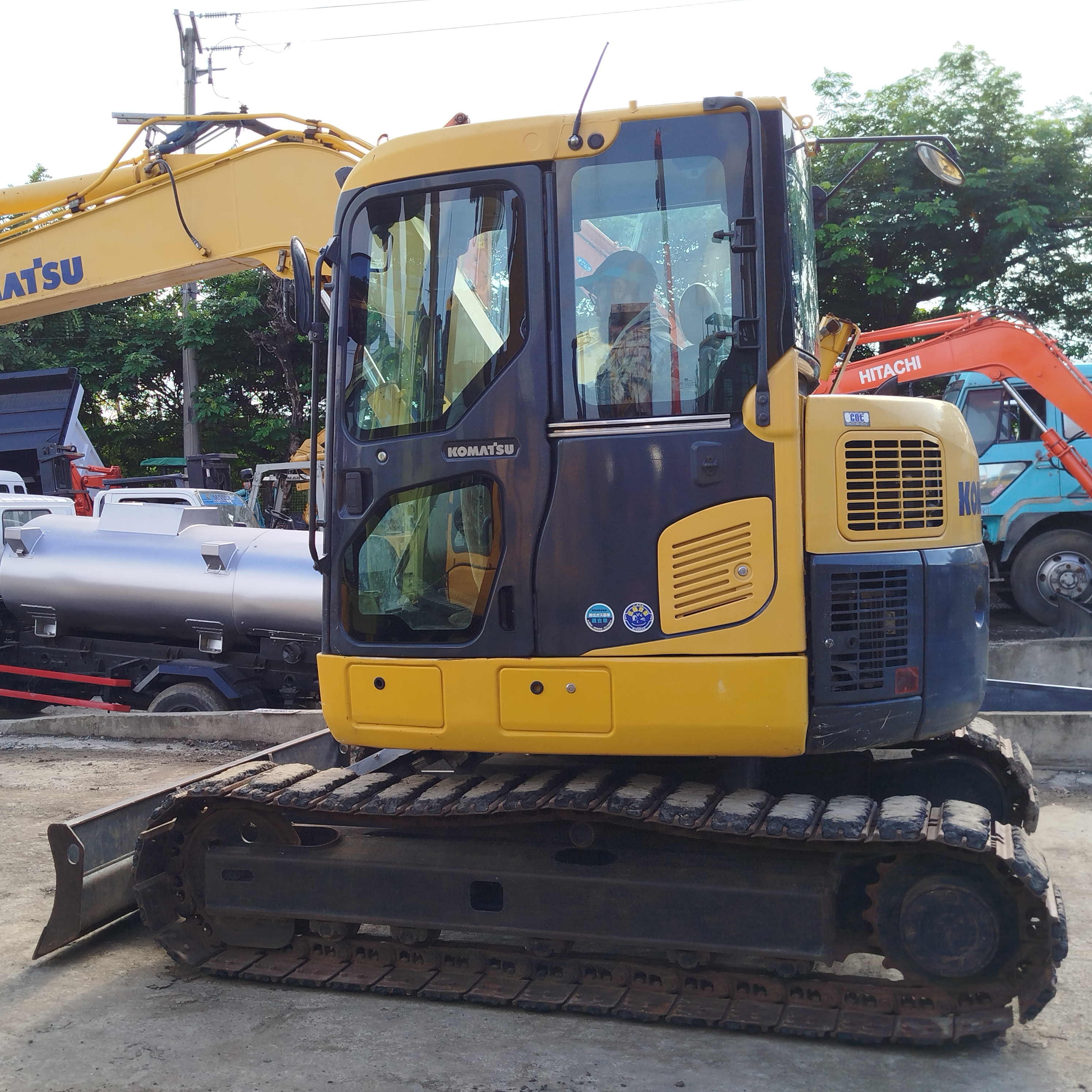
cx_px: 426
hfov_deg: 42.6
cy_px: 546
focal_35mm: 39
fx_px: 1392
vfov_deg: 42.8
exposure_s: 1/501
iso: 50
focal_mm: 5.31
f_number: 1.7
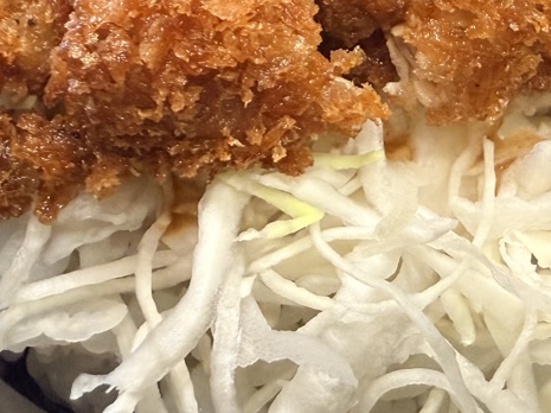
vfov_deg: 22.5
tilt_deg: -44.7
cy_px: -23
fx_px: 986
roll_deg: +1.8
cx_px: 463
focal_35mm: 62
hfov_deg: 30.2
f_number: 2.2
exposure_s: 1/100
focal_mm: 2.22
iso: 320
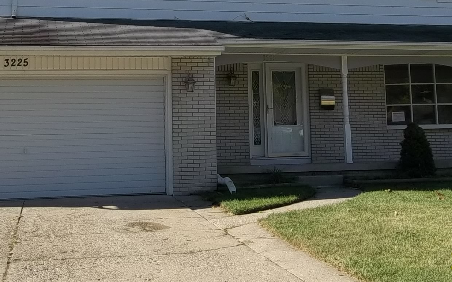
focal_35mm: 65
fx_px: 801
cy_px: 46
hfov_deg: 31.5
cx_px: 245
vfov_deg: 19.7
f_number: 4
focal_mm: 6.6
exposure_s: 1/500
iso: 80
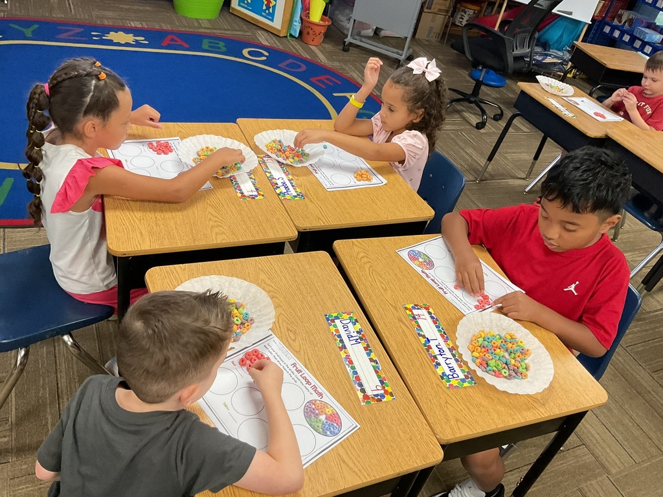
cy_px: 248
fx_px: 555
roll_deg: -15.7
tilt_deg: -36.8
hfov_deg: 61.7
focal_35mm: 29
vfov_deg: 48.2
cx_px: 332
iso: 125
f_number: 1.8
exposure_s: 1/60
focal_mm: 3
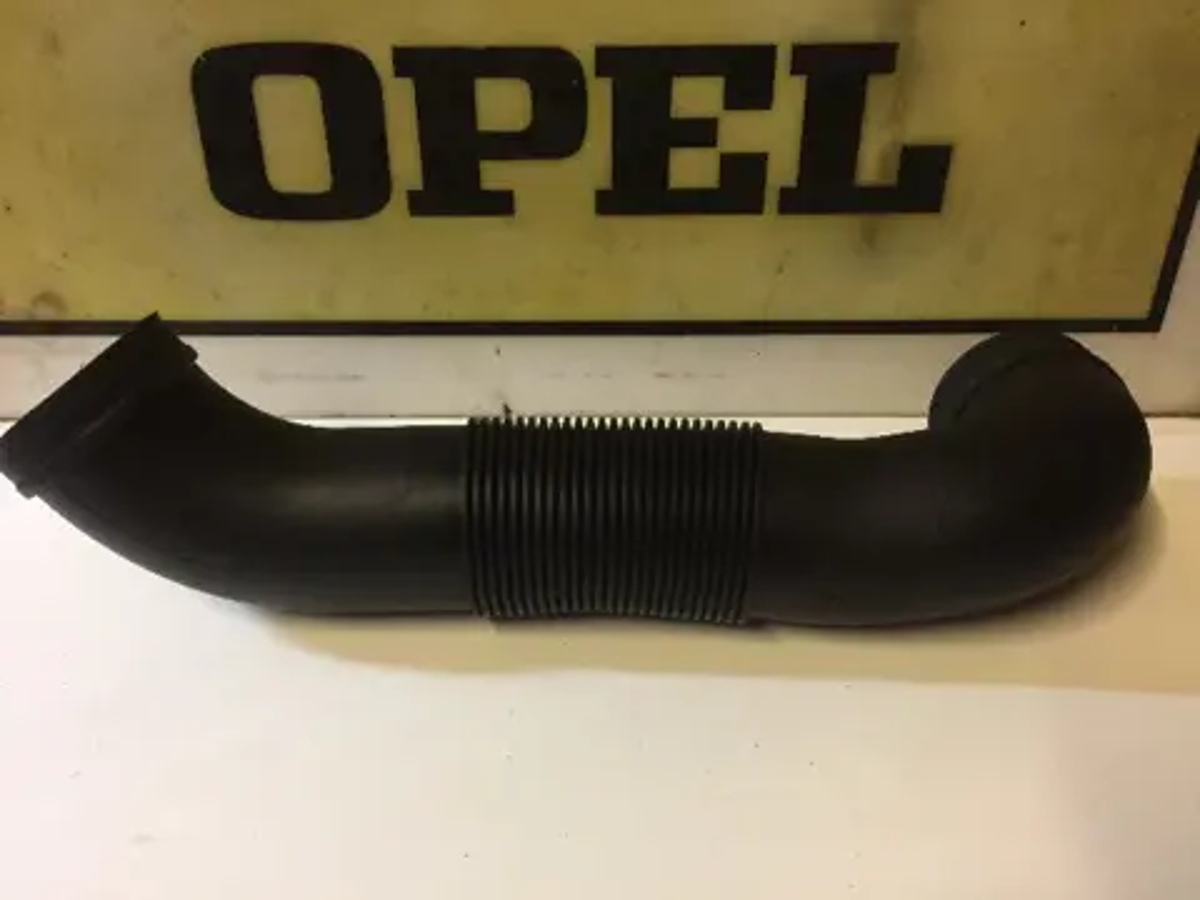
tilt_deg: -38.9
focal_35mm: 29
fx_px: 1005
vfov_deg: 48.2
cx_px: 600
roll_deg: -2.8
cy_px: 450
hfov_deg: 61.7
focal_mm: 4.15
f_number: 2.2
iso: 250
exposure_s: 1/20
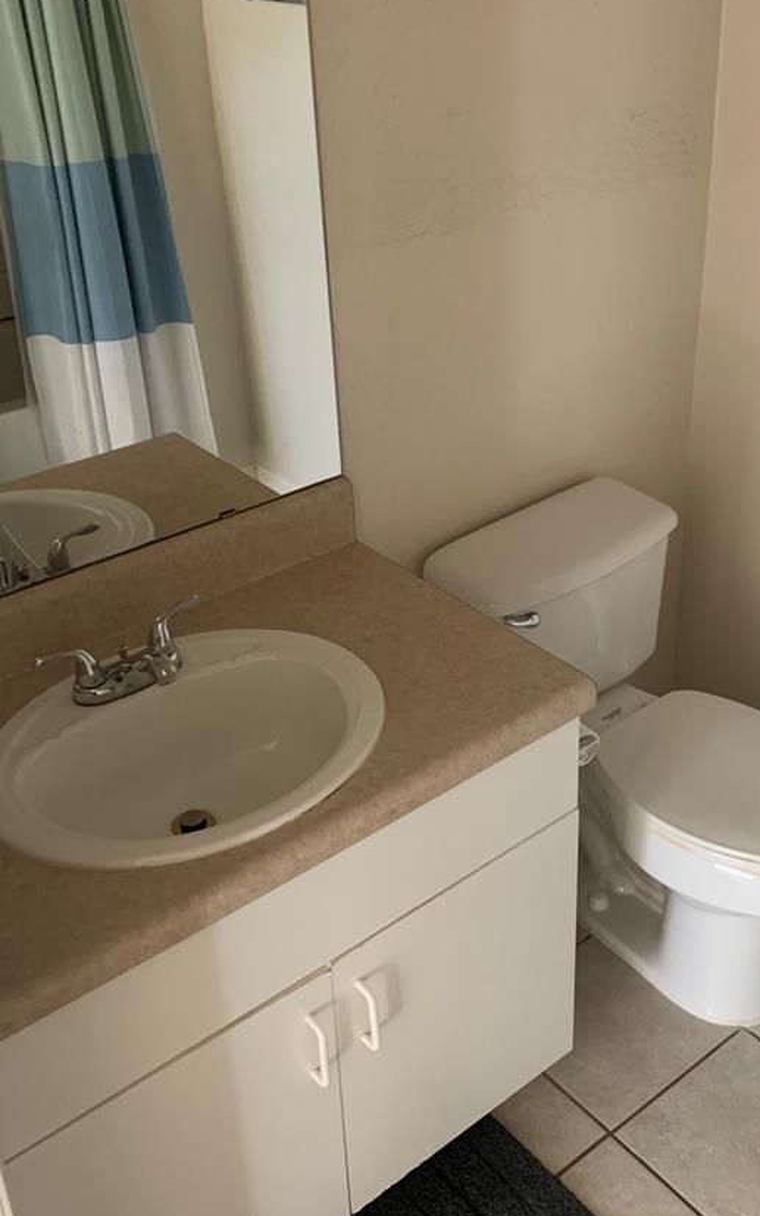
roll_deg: +0.9
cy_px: 554
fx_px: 1325
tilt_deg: -27.9
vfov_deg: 49.2
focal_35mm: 40
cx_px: 473
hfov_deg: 31.9
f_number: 1.8
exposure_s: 1/60
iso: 250
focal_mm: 4.25
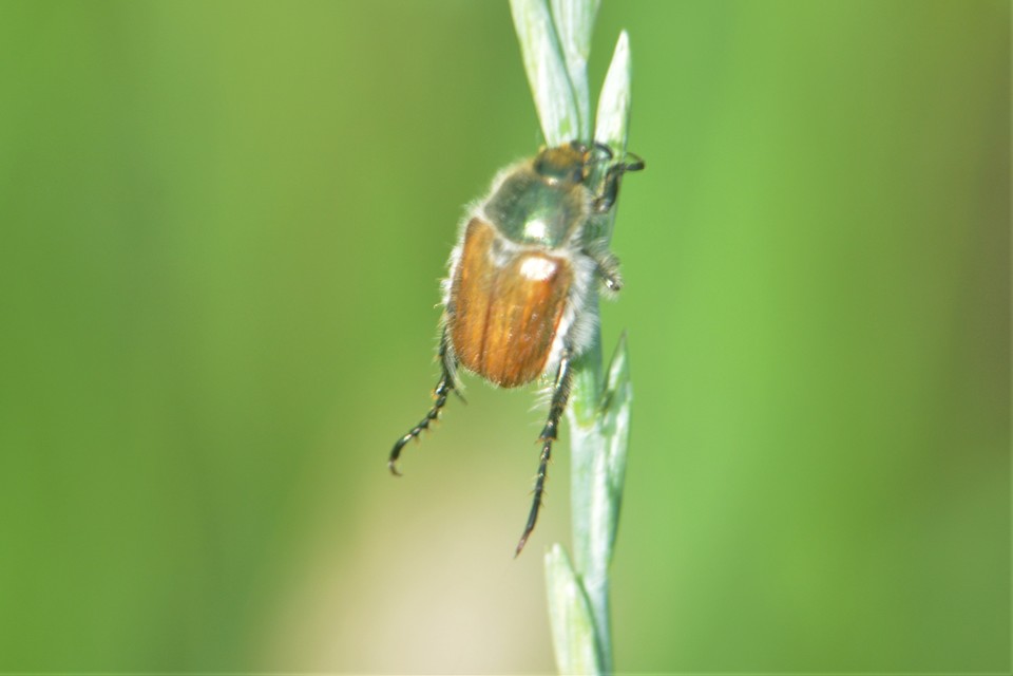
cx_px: 506
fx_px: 7808
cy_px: 338
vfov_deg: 5.0
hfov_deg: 7.4
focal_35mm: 278
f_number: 8
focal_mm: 185
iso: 400
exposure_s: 1/125
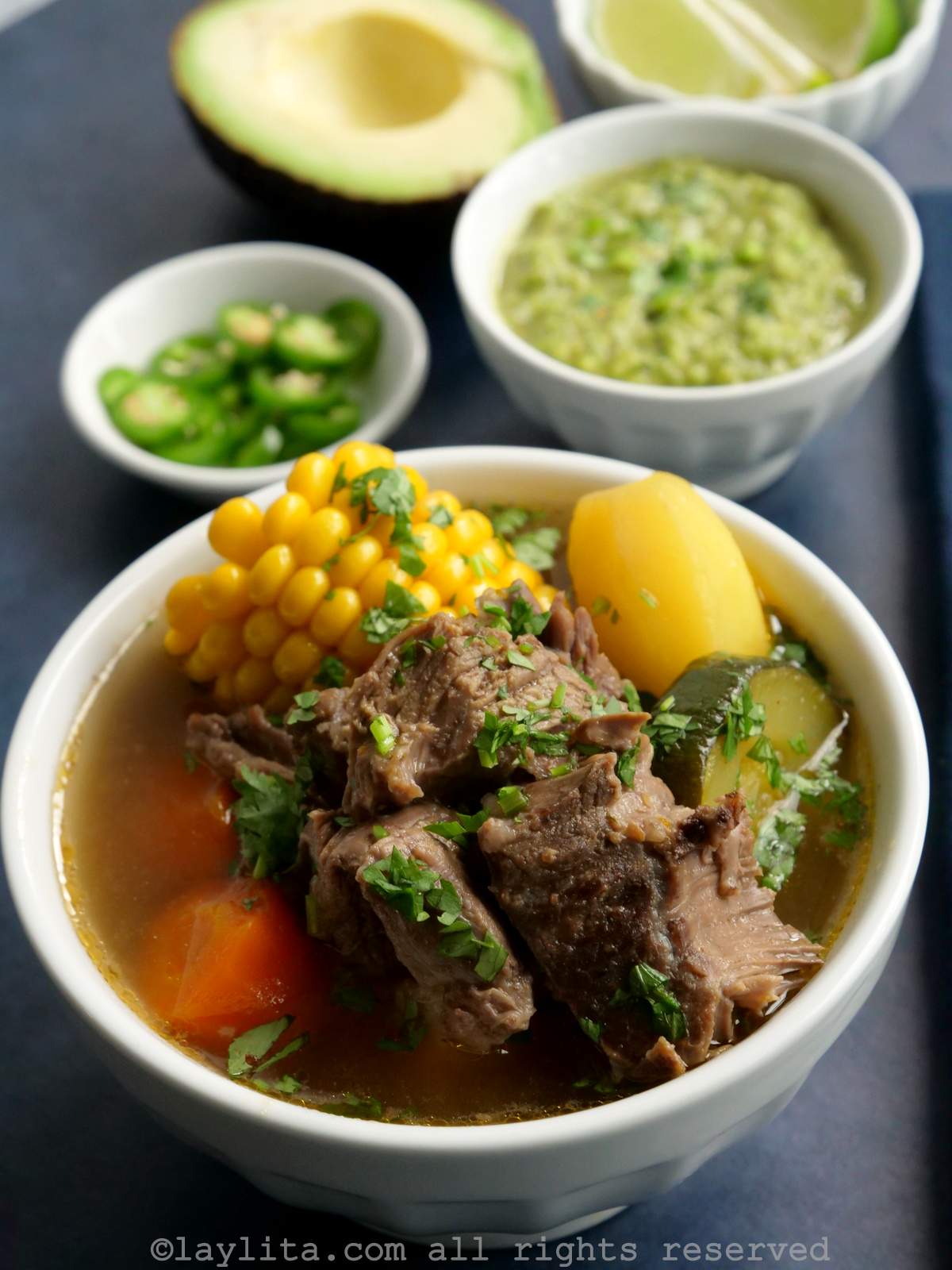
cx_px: 476
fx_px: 2934
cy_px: 635
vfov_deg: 24.4
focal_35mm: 80
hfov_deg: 18.4
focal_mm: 40
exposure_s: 1/100
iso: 2000
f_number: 6.3
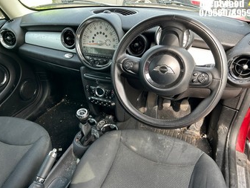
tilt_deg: -33.5
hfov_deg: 65.3
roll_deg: +2.9
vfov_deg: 51.4
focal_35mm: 27
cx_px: 122
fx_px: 195
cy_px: 96
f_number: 1.5
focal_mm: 5.7
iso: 40
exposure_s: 1/121
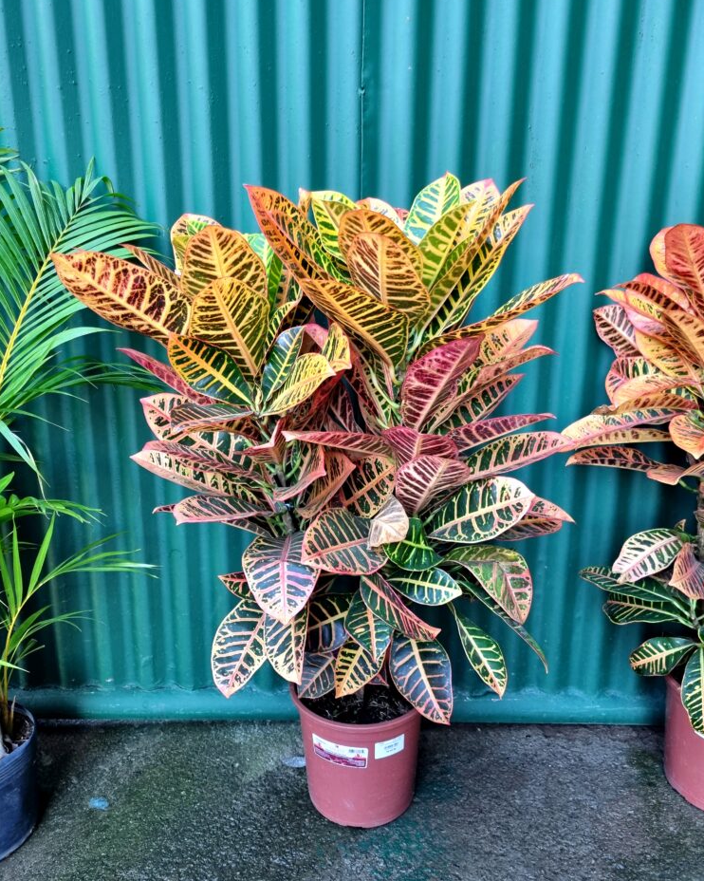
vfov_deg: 62.2
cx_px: 362
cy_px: 458
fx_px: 729
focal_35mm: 28
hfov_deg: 51.5
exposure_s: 1/120
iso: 320
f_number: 1.8
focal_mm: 5.4
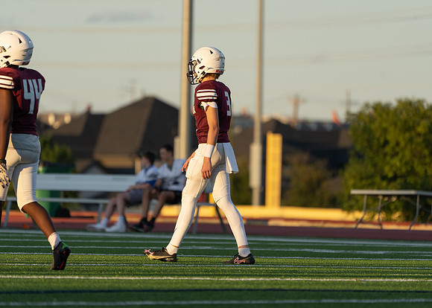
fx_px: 5141
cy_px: 154
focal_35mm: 419
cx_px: 216
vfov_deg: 3.4
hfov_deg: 4.8
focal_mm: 400
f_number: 5.6
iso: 800
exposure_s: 1/1250
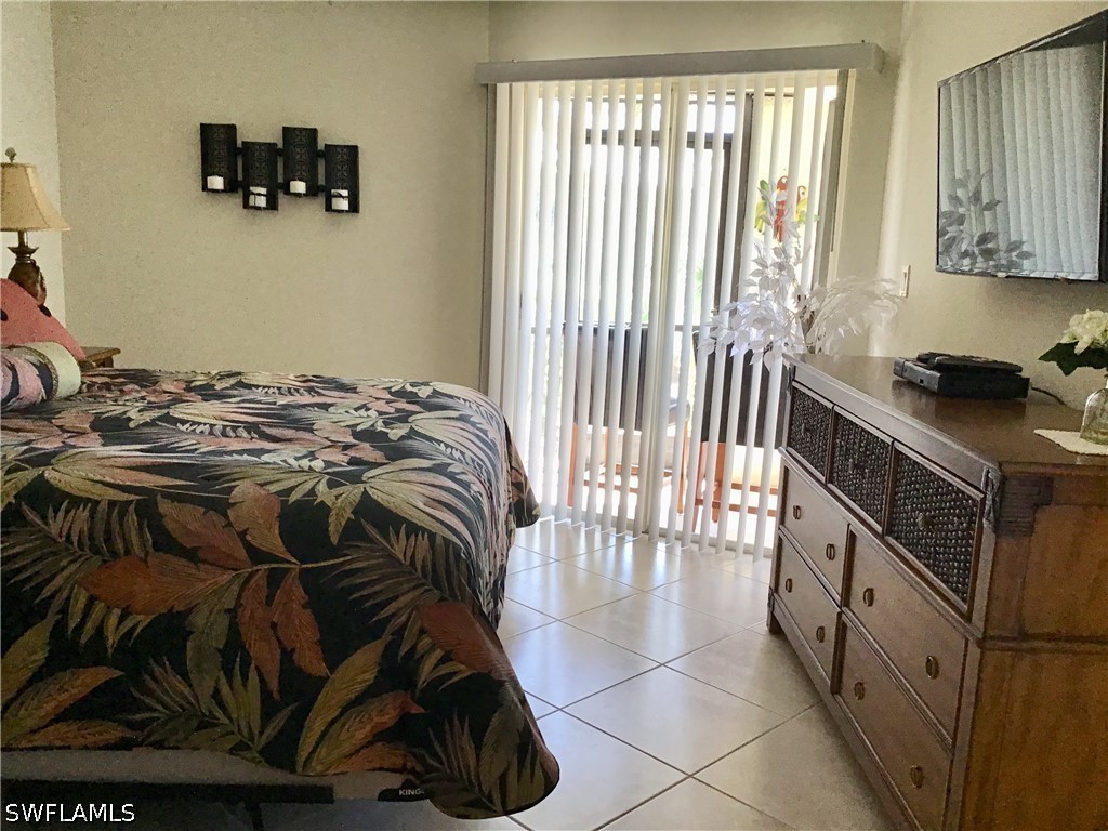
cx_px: 554
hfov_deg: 58.4
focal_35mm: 31
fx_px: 992
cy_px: 416
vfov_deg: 45.4
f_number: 2.4
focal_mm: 3.3
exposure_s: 1/30
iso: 32
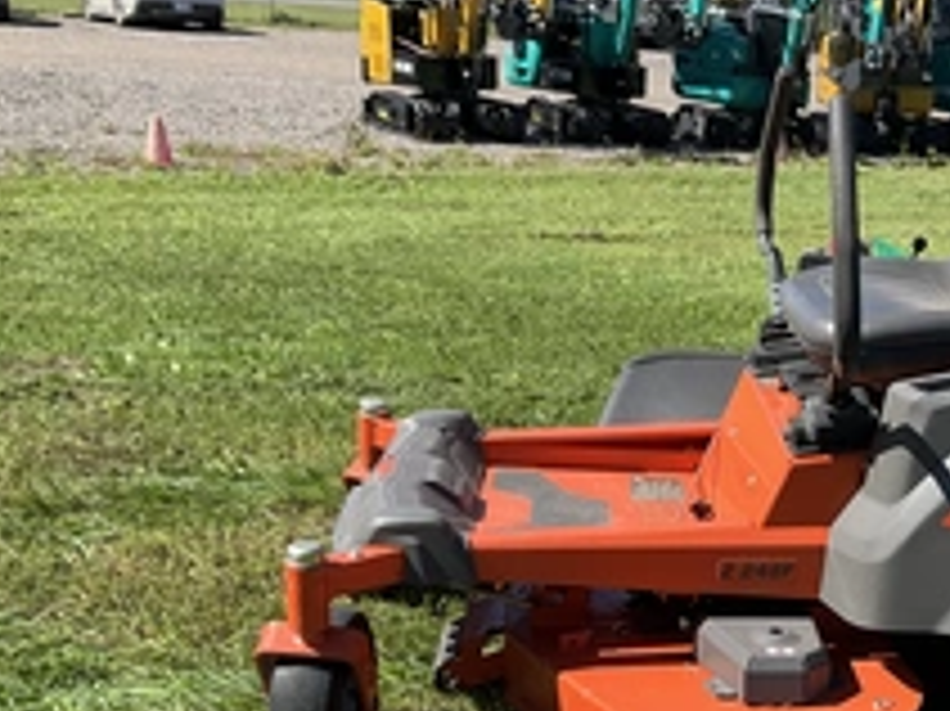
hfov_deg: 33.7
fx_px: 1509
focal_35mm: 55
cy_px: 544
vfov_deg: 26.2
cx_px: 792
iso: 25
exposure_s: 1/842
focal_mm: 3
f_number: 1.8
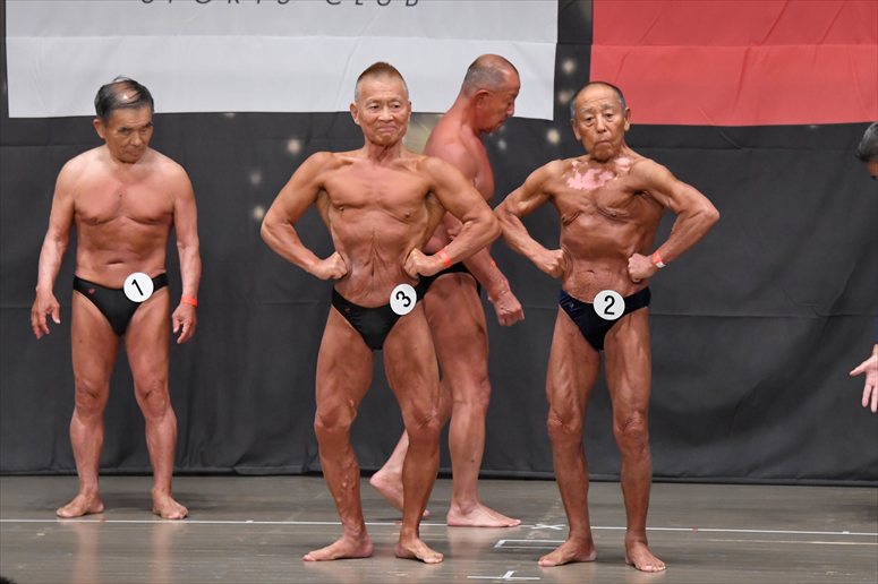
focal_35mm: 225
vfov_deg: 6.1
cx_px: 439
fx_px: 5485
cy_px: 292
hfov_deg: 9.2
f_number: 5.6
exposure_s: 1/400
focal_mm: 150
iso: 5000
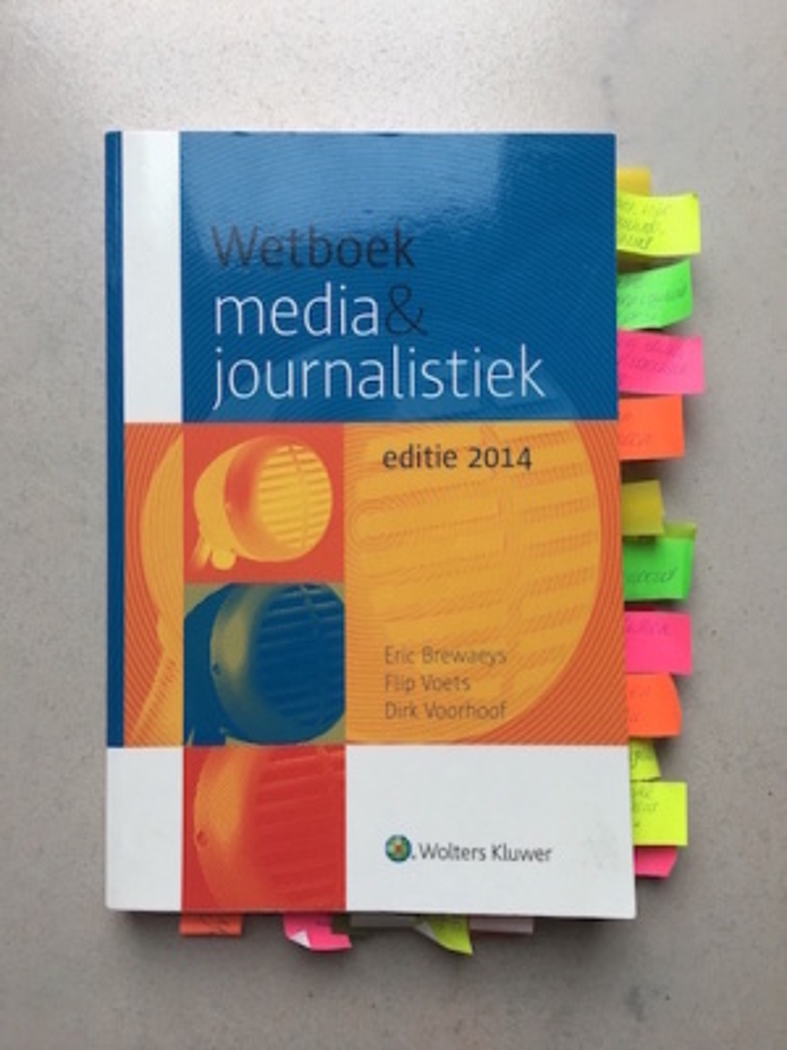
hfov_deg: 48.2
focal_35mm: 29
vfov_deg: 61.7
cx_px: 394
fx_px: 879
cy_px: 525
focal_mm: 4.15
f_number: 2.2
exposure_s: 1/33
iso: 25
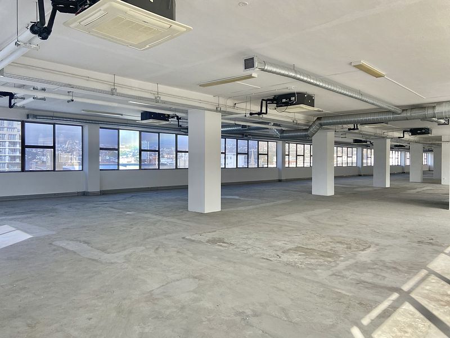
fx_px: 338
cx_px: 225
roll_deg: -1.1
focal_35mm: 26
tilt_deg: -1.0
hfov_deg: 67.3
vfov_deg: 53.1
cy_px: 169
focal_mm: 4.25
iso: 100
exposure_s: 1/121
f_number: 1.8
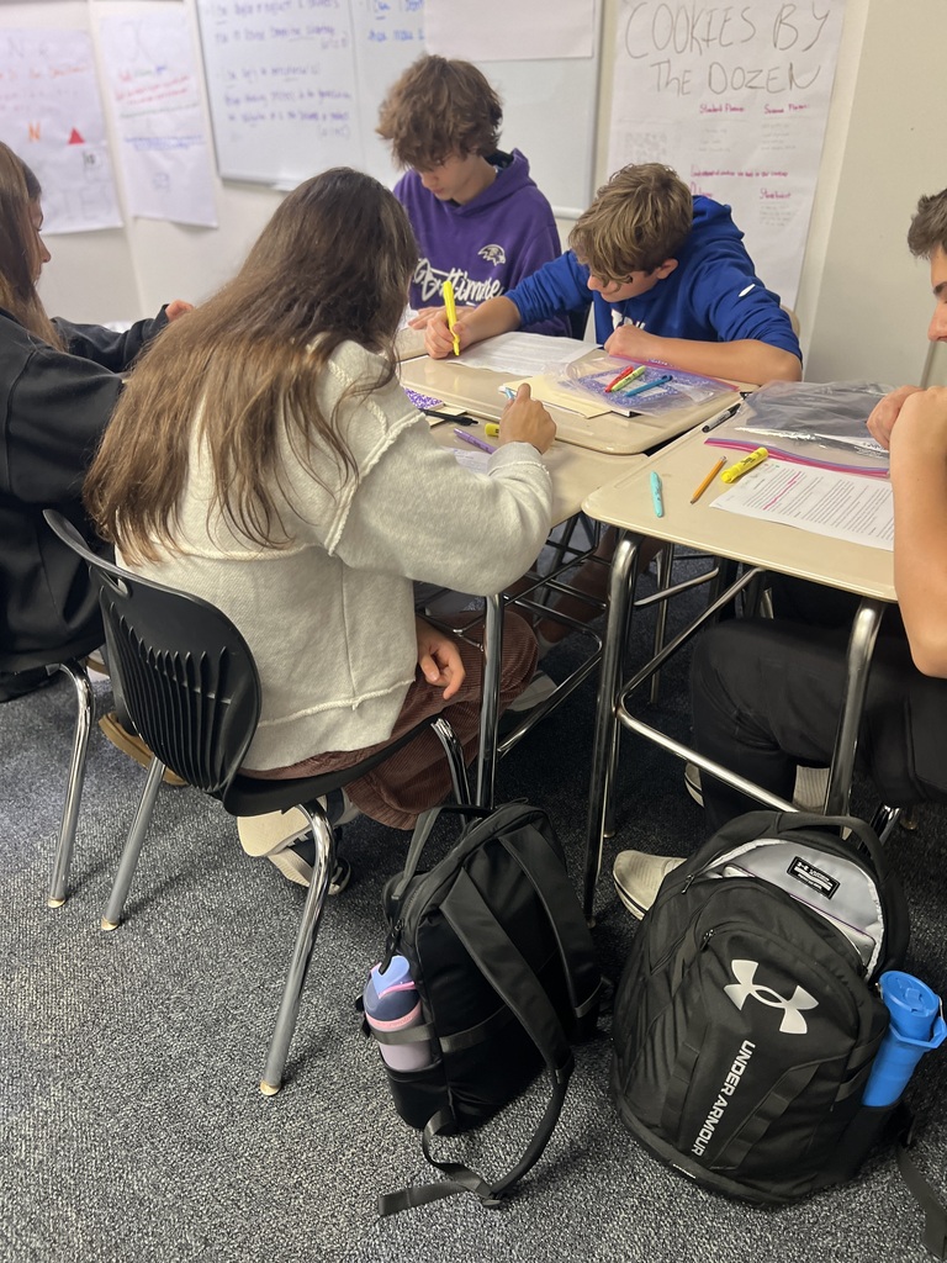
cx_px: 474
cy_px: 632
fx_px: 948
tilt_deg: -31.7
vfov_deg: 67.3
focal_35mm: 26
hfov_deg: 53.1
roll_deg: +1.1
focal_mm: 5.7
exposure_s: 1/60
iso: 320
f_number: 1.5
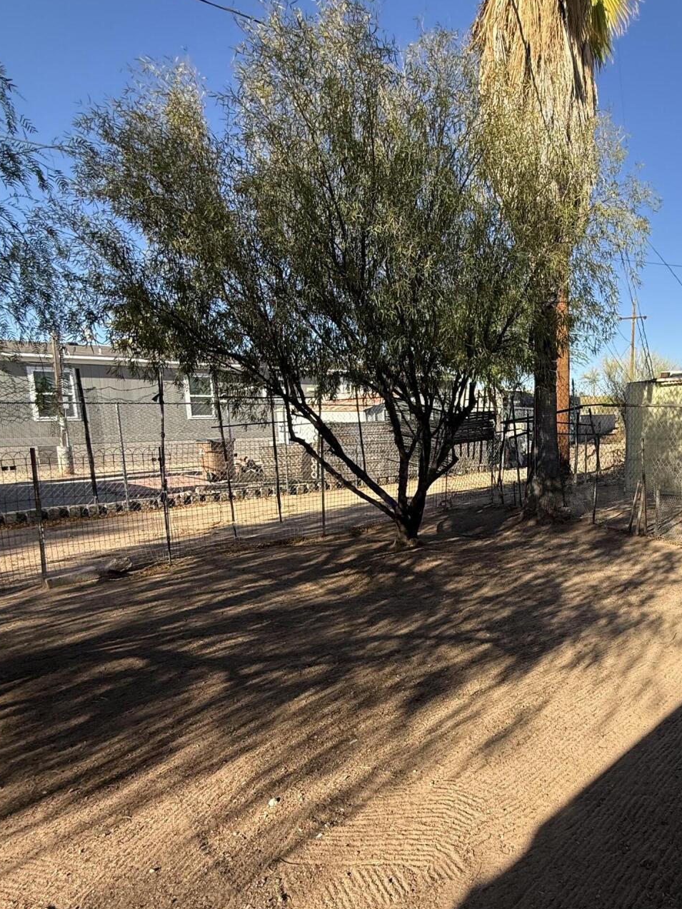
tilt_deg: -9.6
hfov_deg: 57.9
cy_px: 513
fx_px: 578
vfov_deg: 76.0
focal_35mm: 22
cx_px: 514
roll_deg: +0.2
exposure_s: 1/888
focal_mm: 2.22
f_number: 2.2
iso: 50
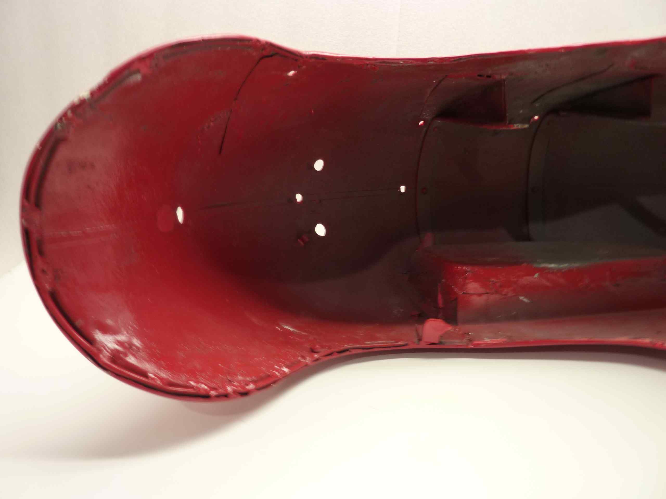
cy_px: 250
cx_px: 333
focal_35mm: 25
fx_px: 481
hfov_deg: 69.4
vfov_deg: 54.9
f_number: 3.3
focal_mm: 4.1
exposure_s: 1/8
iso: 125
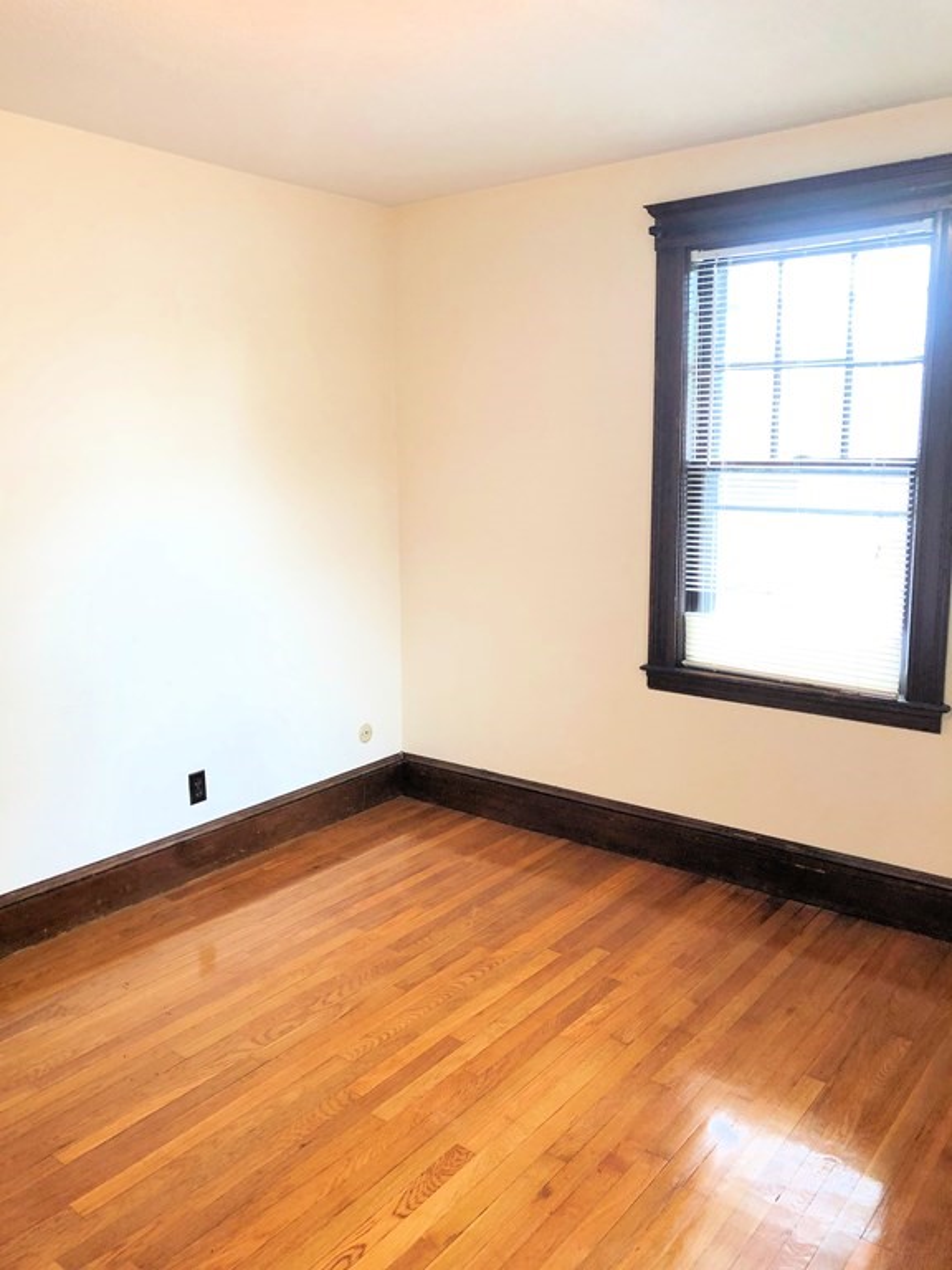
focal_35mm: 28
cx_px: 476
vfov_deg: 63.4
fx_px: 1027
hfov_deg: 49.7
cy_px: 635
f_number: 1.8
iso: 40
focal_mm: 3.99
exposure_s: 1/24
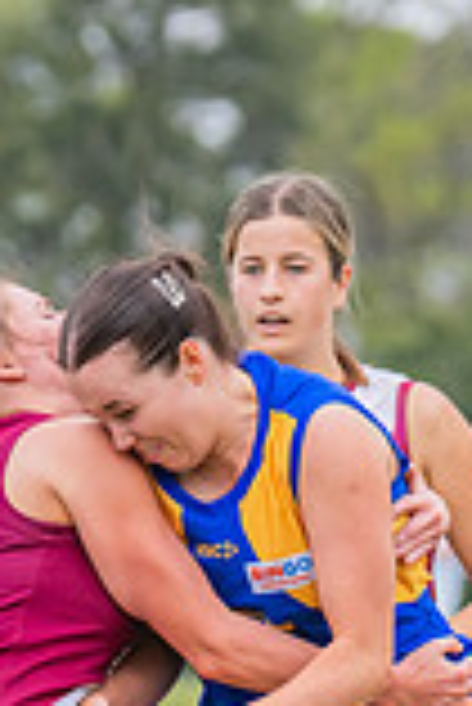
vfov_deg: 1.9
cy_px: 682
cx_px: -71
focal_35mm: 1073
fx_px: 21054
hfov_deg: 1.3
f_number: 7.1
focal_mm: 240
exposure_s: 1/1250
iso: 800
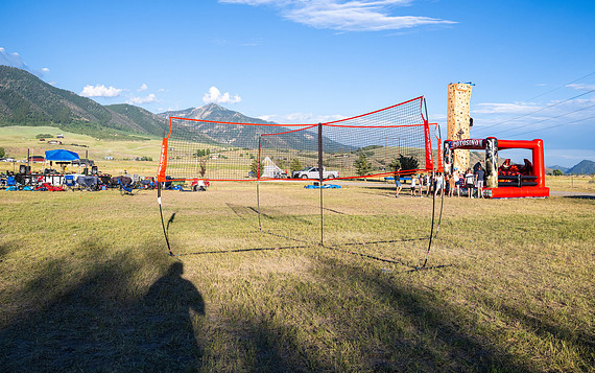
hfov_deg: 59.5
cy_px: 153
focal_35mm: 32
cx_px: 322
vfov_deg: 39.4
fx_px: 519
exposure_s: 1/1250
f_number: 5.6
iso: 400
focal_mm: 28
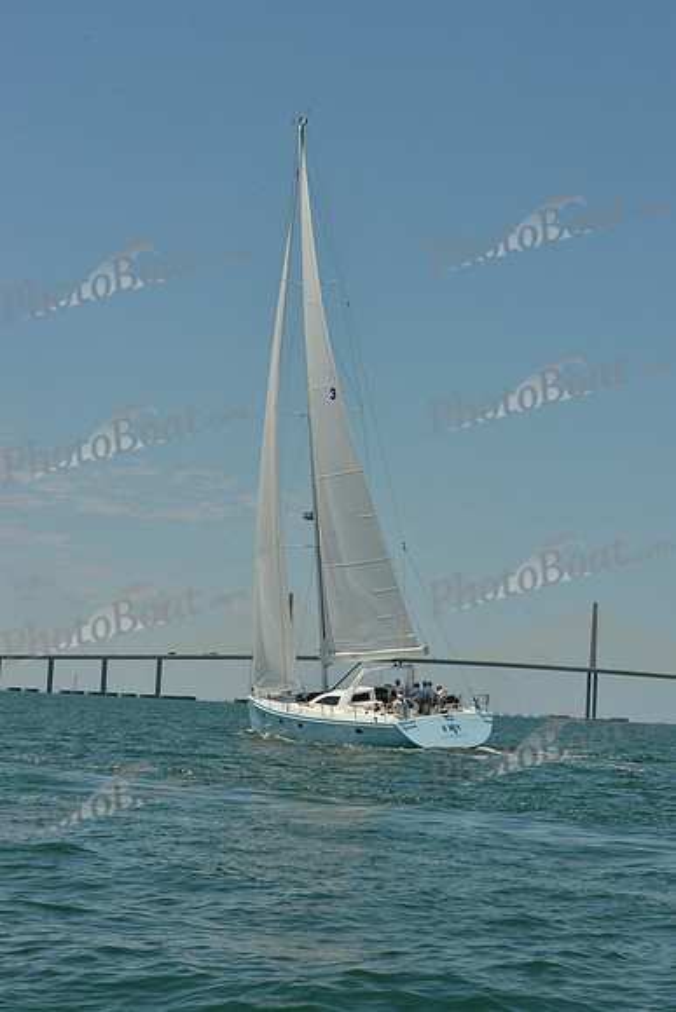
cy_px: 506
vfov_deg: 28.8
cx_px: 338
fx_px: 1970
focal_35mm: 70
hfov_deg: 19.5
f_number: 16
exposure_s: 1/500
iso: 280
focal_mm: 70
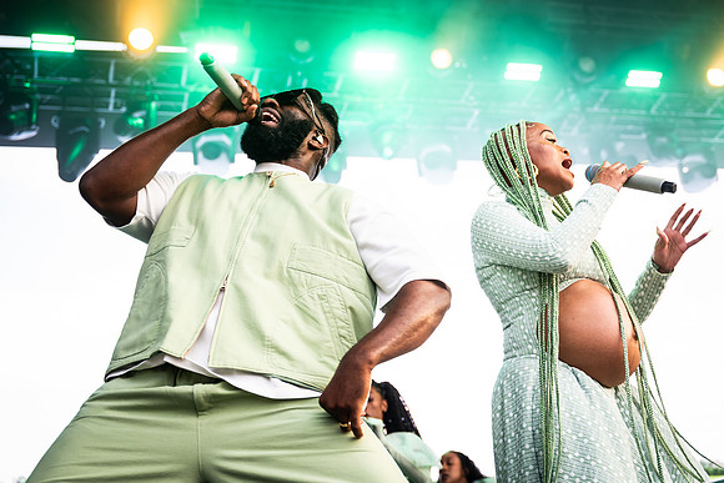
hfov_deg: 36.2
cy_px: 216
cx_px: 361
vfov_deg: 24.6
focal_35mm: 55
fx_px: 1108
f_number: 2.8
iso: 400
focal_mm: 42
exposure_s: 1/320
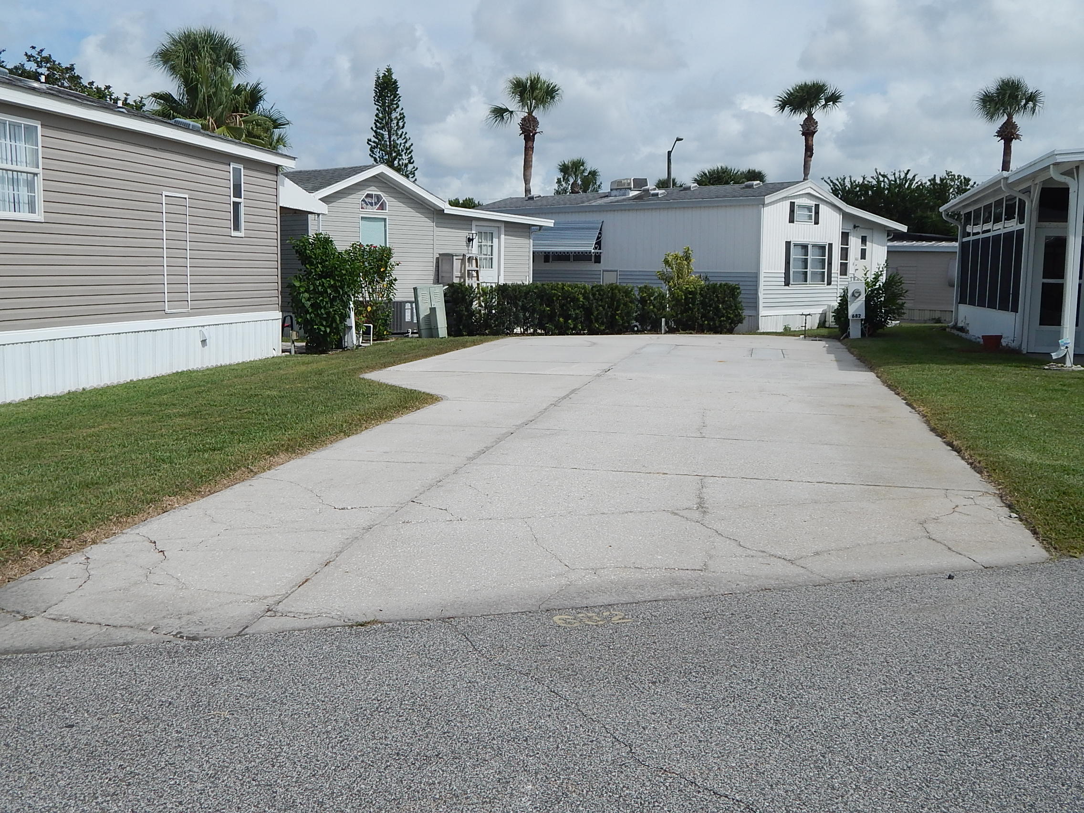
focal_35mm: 35
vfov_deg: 40.7
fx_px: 1096
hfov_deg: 52.6
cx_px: 542
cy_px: 406
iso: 125
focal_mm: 6.1
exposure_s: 1/800
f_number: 6.7
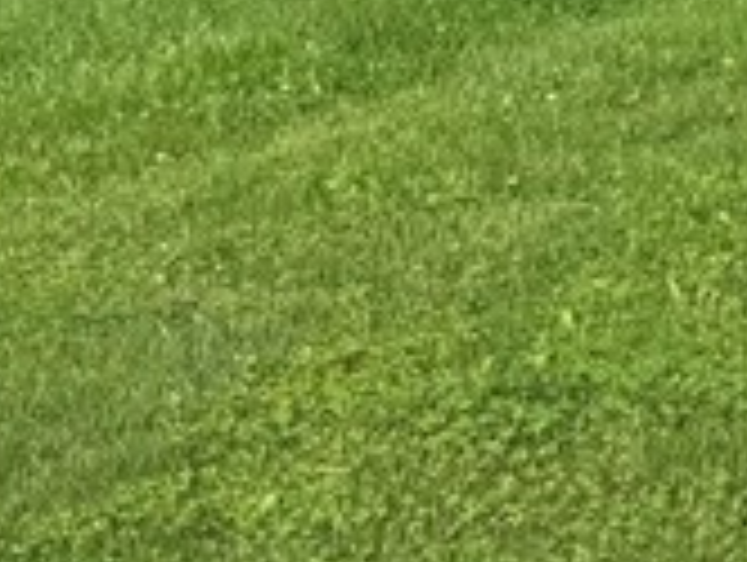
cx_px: 1732
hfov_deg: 11.3
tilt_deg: +3.3
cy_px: -719
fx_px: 3198
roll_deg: +0.2
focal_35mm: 148
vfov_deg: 9.2
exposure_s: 1/4950
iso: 80
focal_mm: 6.76
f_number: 1.78
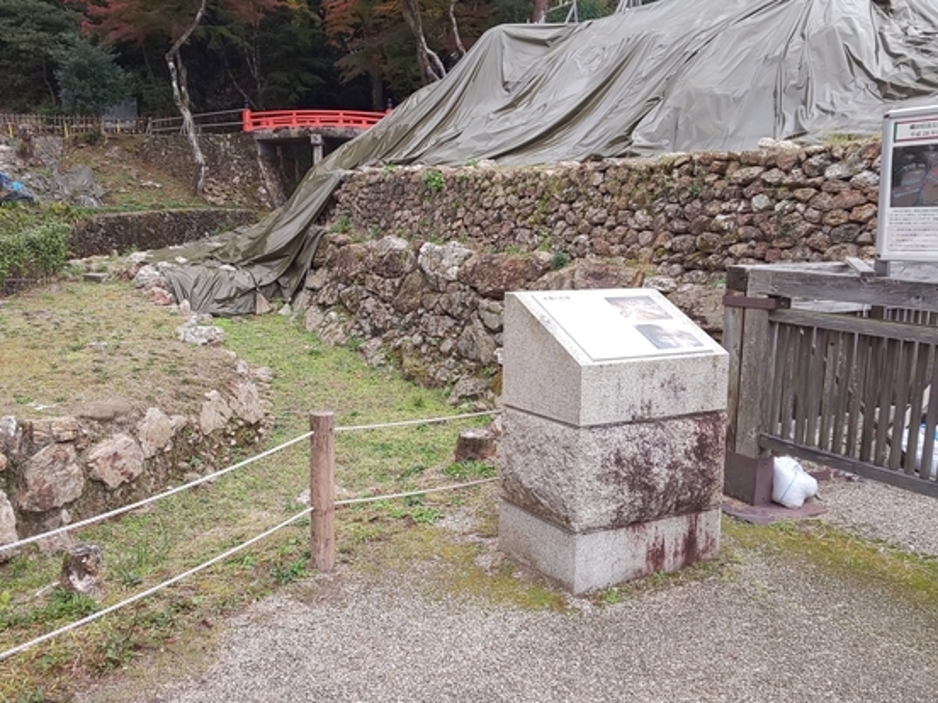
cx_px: 370
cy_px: 311
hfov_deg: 61.1
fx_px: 786
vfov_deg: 48.1
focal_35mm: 29
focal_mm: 3.45
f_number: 1.94
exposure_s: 1/180
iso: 28
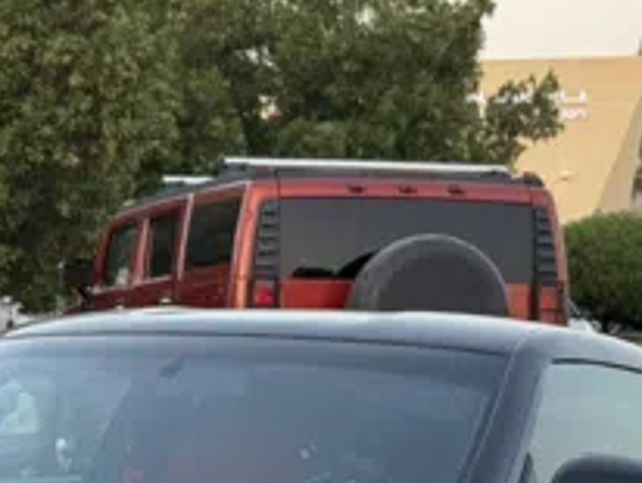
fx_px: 2767
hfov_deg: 13.1
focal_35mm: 149
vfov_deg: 9.7
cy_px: 707
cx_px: 93
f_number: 1.78
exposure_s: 1/178
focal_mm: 6.76
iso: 64
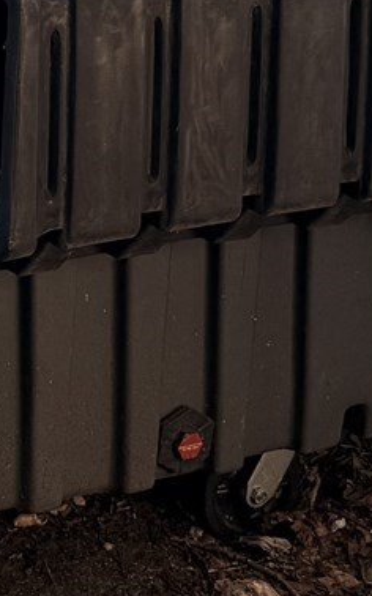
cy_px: -309
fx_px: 2240
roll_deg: -1.5
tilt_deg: -8.4
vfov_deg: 14.1
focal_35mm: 138
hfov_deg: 9.3
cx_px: -161
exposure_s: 1/909
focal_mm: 6.76
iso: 80
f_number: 1.78
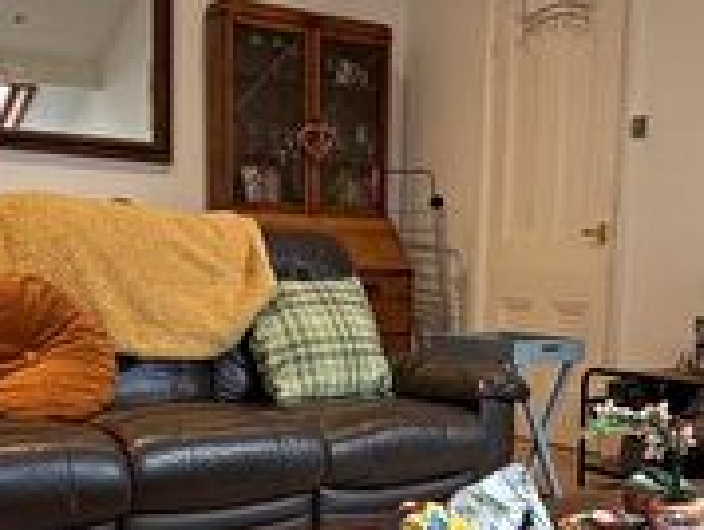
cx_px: 455
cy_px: 465
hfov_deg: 34.6
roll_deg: -2.6
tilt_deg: -10.9
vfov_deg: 25.9
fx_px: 1120
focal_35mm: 55
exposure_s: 1/50
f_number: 2.2
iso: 160
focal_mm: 2.22
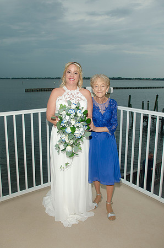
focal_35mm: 30
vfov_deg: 62.0
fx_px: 206
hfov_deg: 43.4
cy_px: 124
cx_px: 82
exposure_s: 1/160
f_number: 6.3
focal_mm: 20
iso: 200
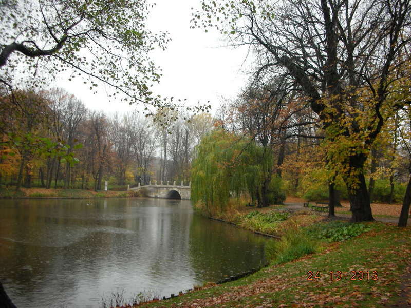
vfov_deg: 40.7
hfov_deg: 52.6
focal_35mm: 35
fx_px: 416
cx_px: 206
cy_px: 154
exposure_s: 1/80.7
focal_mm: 5.8
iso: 50
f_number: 3
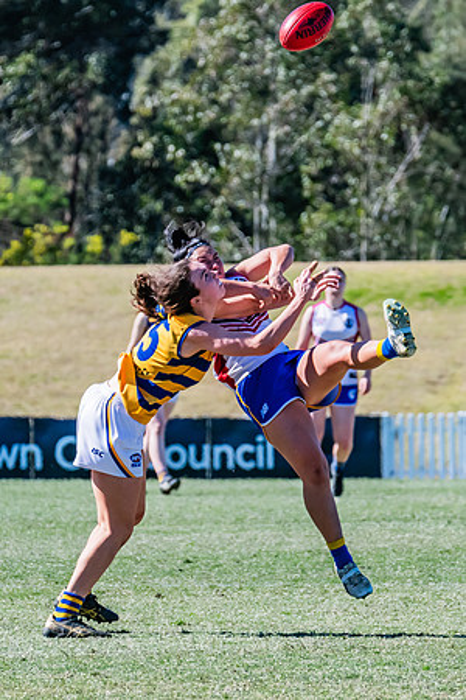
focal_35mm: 535
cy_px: 425
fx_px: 10388
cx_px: 135
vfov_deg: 3.9
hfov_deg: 2.6
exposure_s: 1/1600
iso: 800
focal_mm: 290
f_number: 9
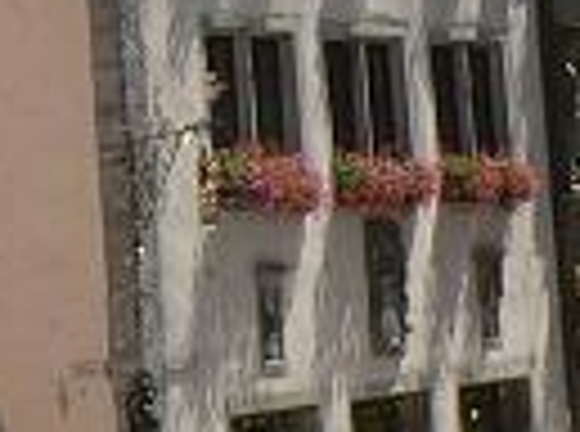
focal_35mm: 224
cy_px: -513
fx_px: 3743
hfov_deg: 8.7
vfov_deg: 6.4
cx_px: -166
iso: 80
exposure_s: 1/400
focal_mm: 6
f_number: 5
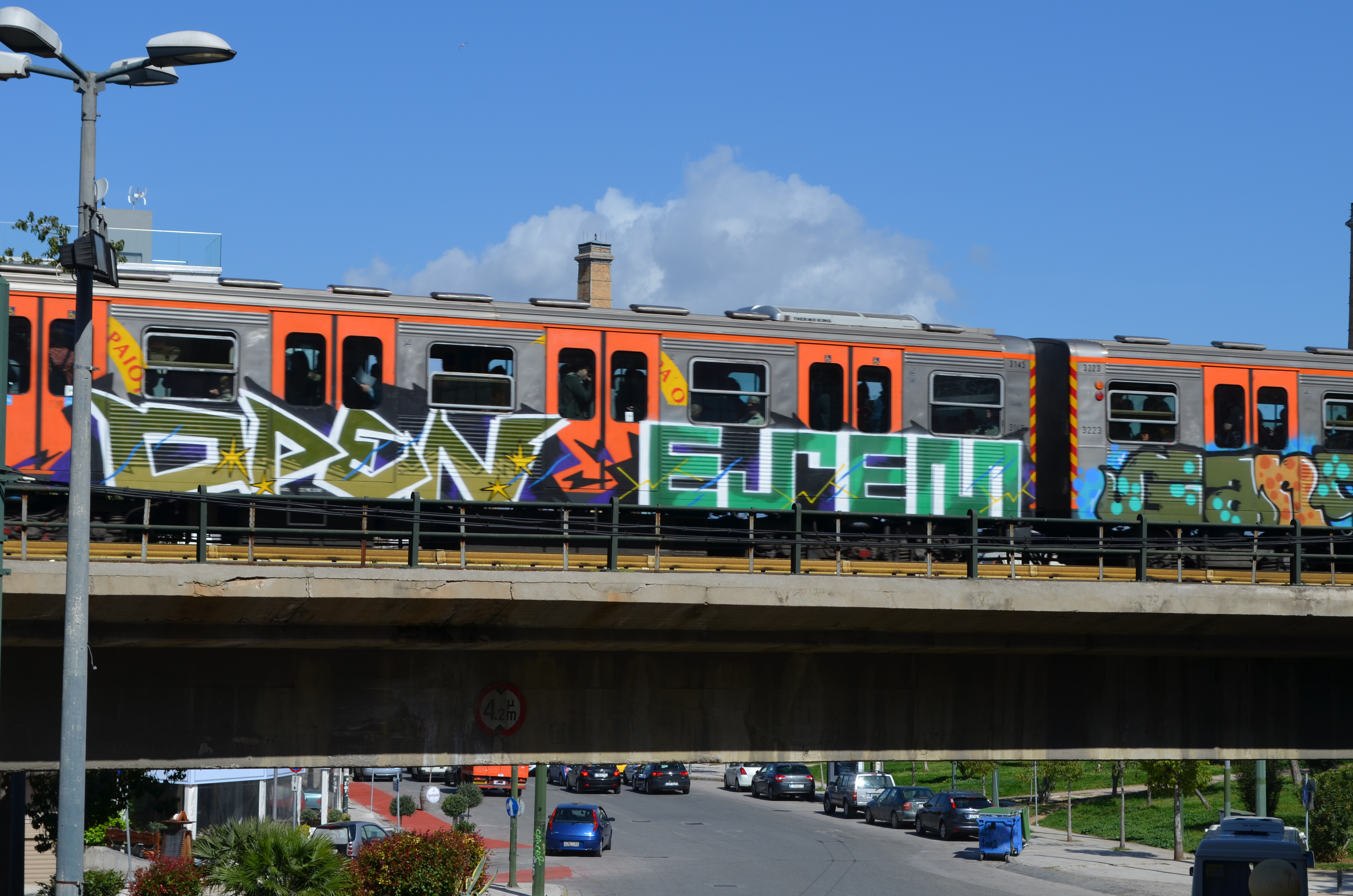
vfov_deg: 18.8
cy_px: 448
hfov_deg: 28.1
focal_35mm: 72
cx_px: 676
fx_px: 2700
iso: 100
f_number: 10
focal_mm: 48
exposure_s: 1/400
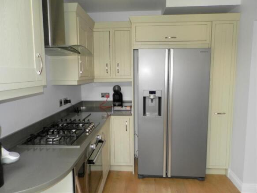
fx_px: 186
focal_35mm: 25
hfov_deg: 69.4
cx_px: 128
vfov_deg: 54.9
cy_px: 96
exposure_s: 1/30
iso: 100
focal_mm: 4.5
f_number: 3.1
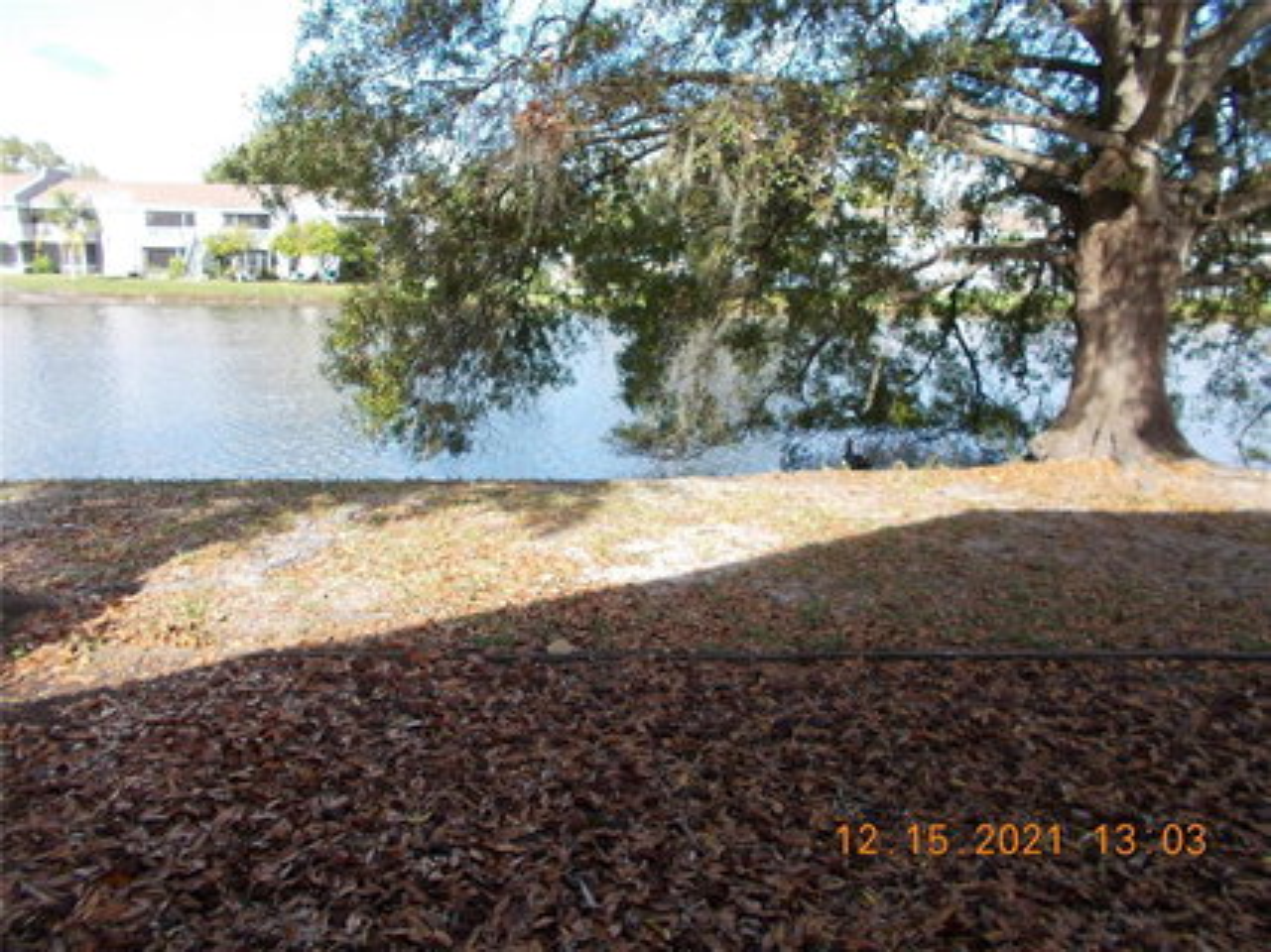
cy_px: 476
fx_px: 954
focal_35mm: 26
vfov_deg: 53.0
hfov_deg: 67.3
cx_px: 636
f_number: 3.2
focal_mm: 4.6
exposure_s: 1/250
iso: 80
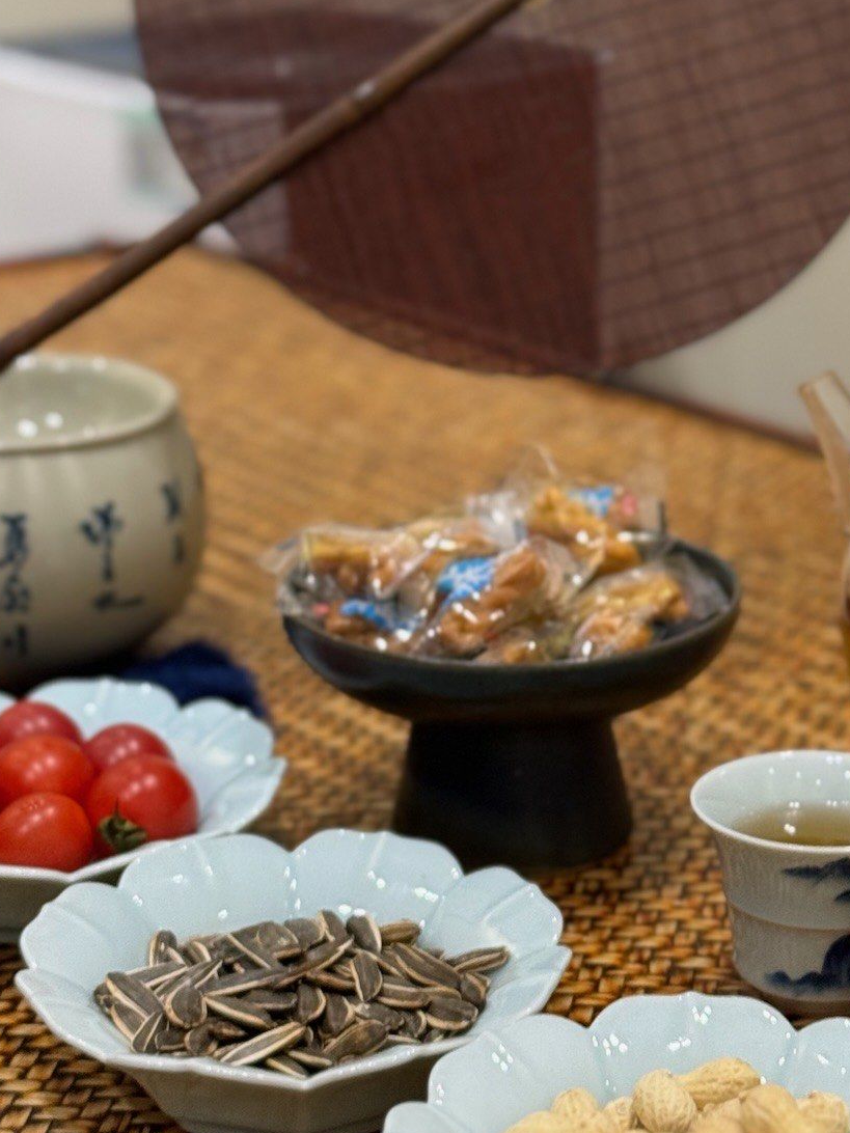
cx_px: 566
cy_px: 425
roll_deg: +0.4
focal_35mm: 90
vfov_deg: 21.7
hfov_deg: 16.4
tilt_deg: -17.6
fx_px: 2947
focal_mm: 6.86
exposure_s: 1/50
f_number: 1.78
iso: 200
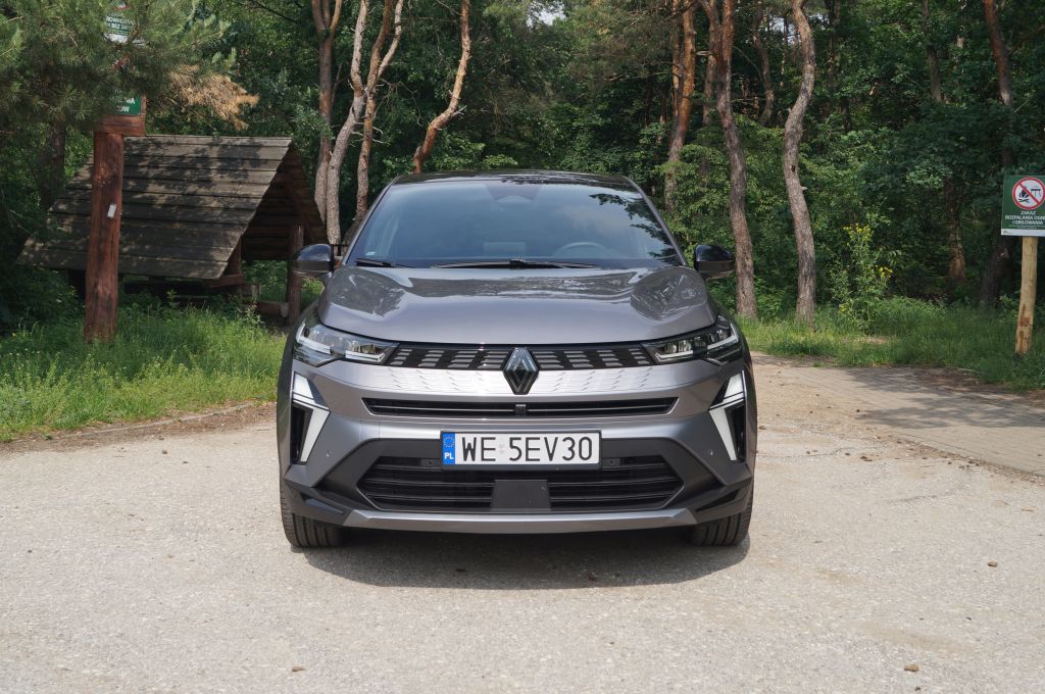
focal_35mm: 42
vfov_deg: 31.8
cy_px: 347
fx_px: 1218
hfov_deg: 46.5
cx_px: 522
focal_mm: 28
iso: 100
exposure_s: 1/250
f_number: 8
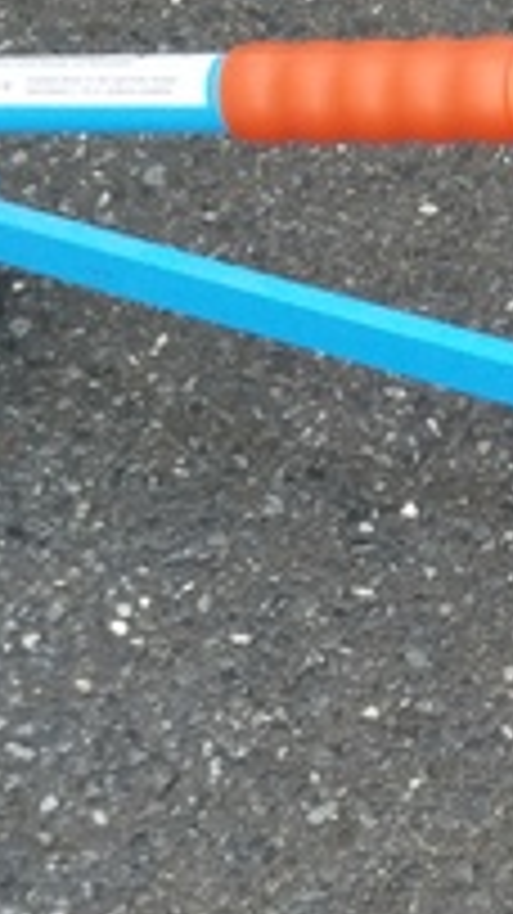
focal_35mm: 100
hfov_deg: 11.9
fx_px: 2421
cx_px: 536
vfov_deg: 21.4
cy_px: 471
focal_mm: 3.7
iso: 100
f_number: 1.9
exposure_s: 1/30
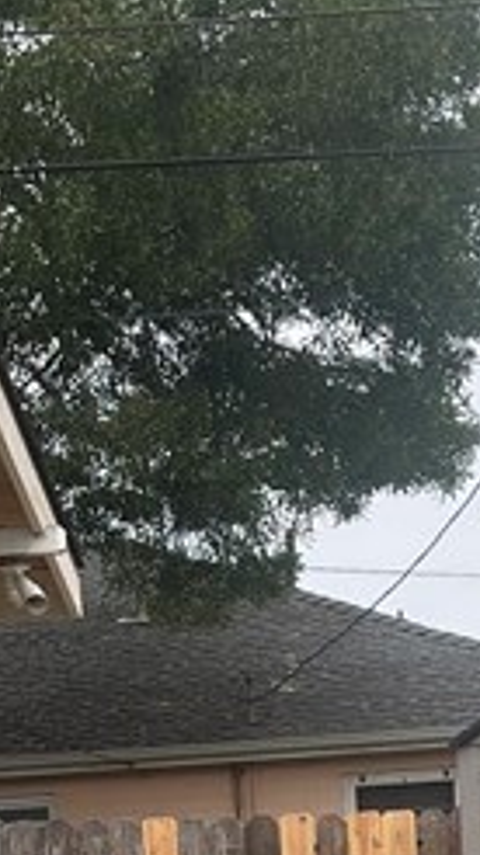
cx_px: 212
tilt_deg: -10.7
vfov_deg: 16.5
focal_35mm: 118
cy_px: 1307
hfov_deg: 10.3
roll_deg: -0.3
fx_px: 2675
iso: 50
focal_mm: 5.1
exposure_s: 1/1802
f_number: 1.6
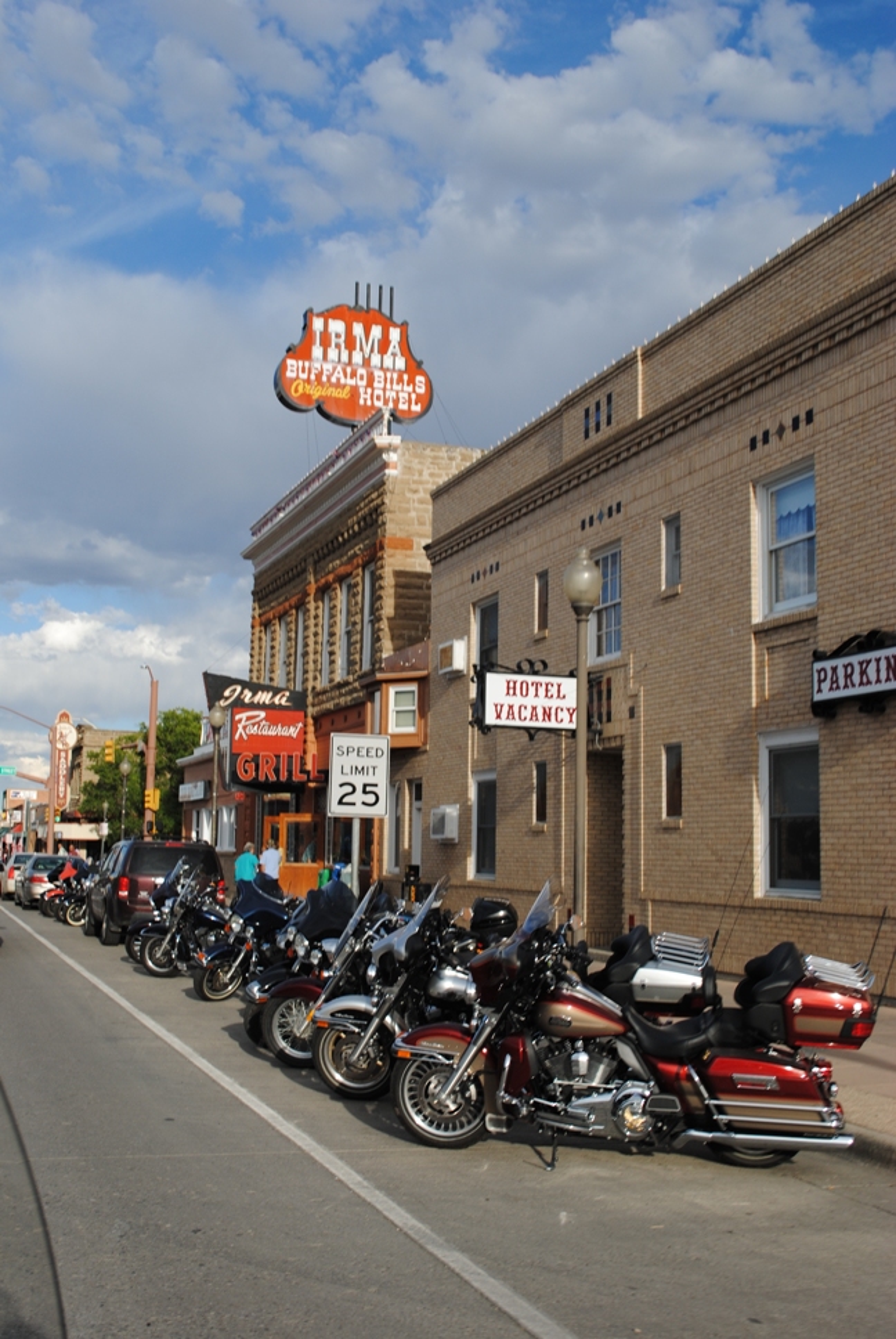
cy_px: 670
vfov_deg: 49.5
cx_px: 448
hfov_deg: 34.3
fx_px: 1452
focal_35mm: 39
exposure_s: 1/250
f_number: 8
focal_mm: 26
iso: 100
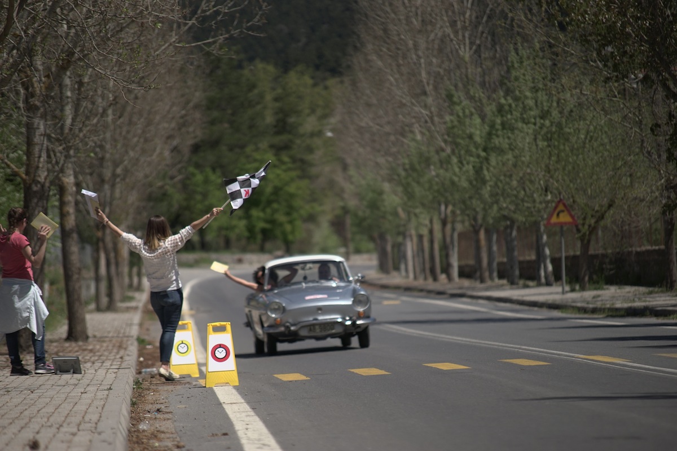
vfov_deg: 6.9
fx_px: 3761
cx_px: 338
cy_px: 226
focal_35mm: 200
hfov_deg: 10.3
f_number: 2.8
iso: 500
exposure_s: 1/8000
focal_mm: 200
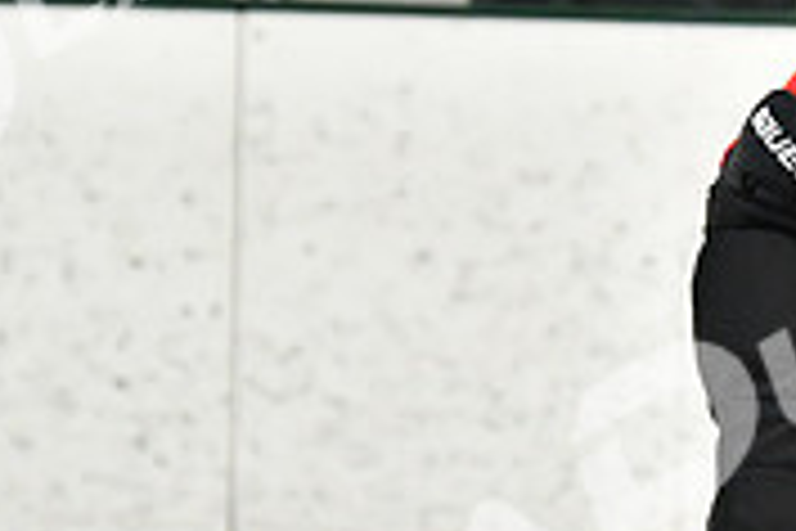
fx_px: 16295
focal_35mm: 737
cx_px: 845
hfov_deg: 2.8
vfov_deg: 1.9
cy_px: 317
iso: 5000
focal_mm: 150
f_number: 2.8
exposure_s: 1/1250
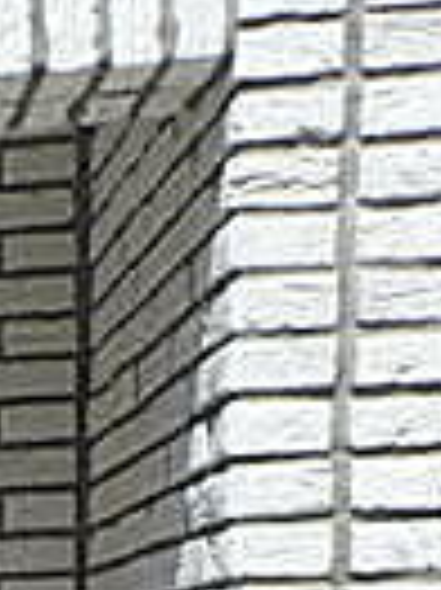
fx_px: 2076
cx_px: -760
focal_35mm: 122
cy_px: 950
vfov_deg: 14.7
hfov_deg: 9.9
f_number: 8
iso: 100
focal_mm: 4.5
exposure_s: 1/200
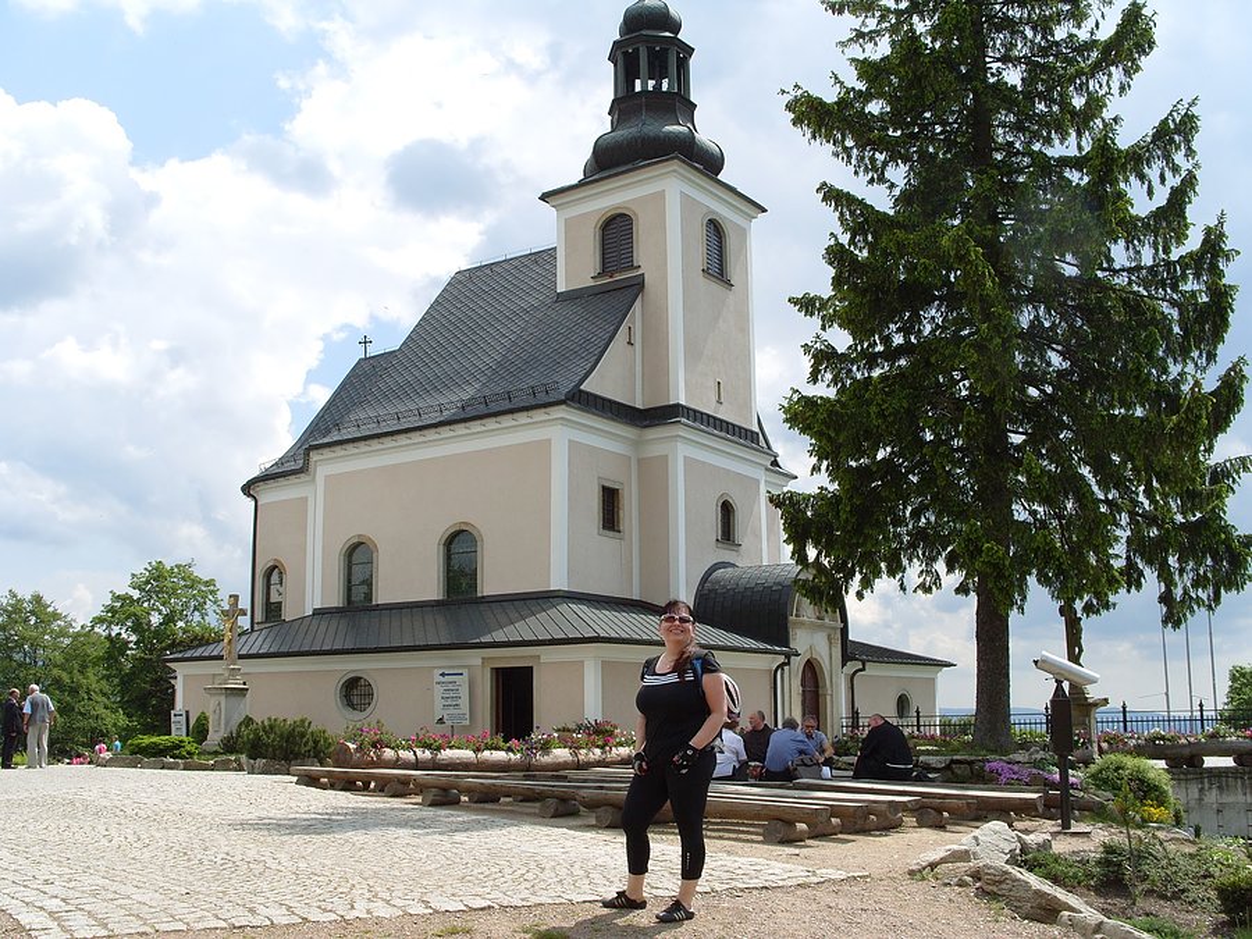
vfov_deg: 40.7
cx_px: 626
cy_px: 470
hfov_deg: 52.6
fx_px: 1266
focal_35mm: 35
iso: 80
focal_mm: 7.8
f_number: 6.8
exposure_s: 1/350
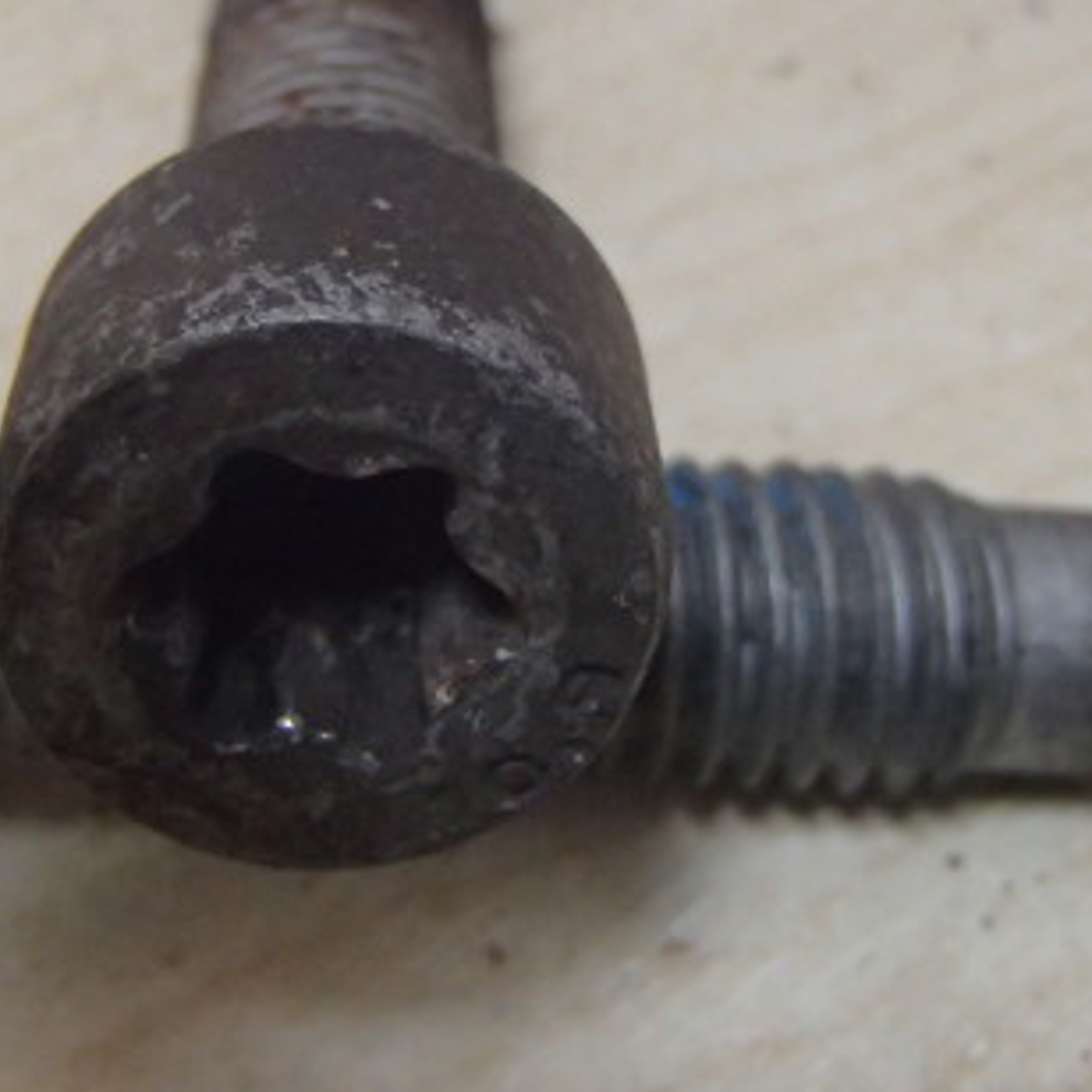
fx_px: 2427
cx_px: 379
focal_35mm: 68
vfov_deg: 25.2
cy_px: 339
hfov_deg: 25.2
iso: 800
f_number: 4.7
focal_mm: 6.64
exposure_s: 1/60
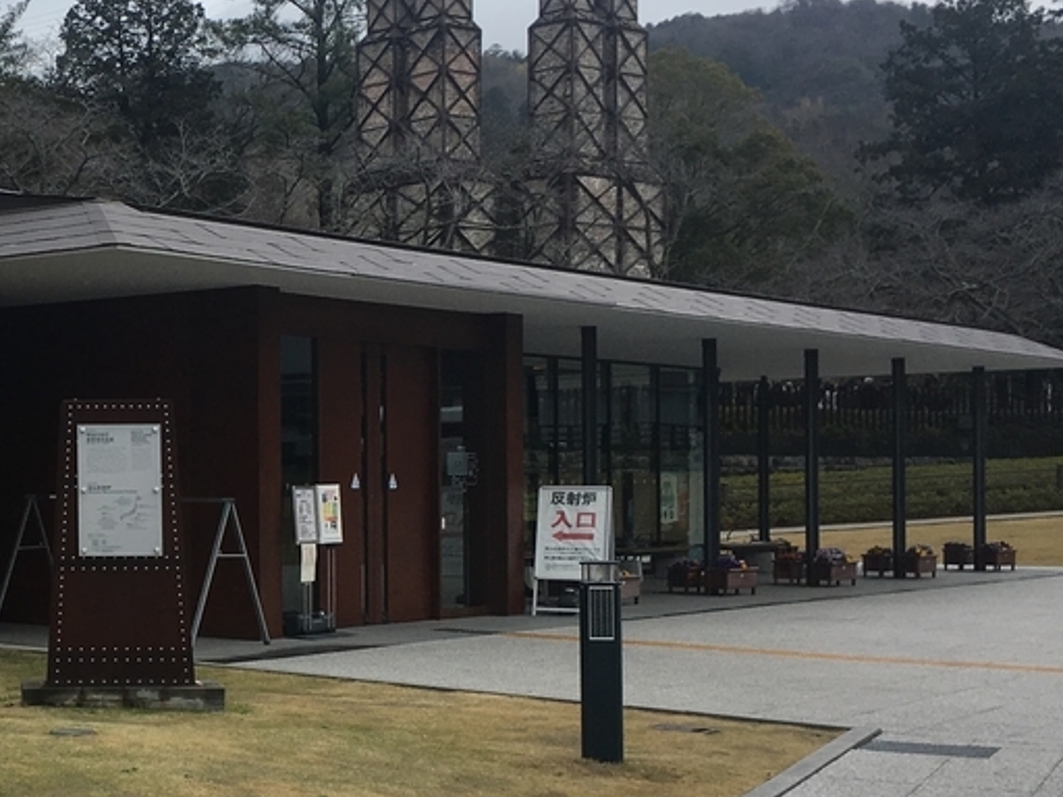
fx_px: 2088
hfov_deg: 26.8
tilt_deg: -0.3
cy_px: 513
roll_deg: +0.8
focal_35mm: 68
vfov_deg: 21.6
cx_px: -27
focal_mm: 4.15
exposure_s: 1/986
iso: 25
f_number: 2.2
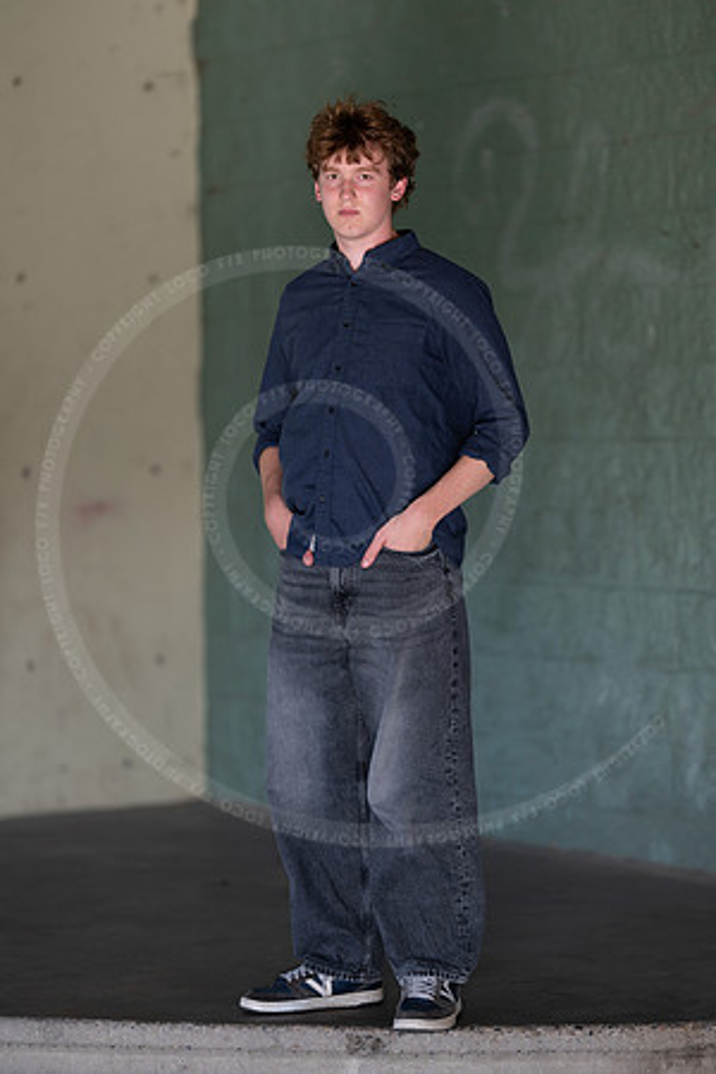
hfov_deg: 10.2
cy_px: 537
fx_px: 4027
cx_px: 358
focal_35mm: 135
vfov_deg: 15.2
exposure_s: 1/320
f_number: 1.8
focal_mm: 135
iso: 125
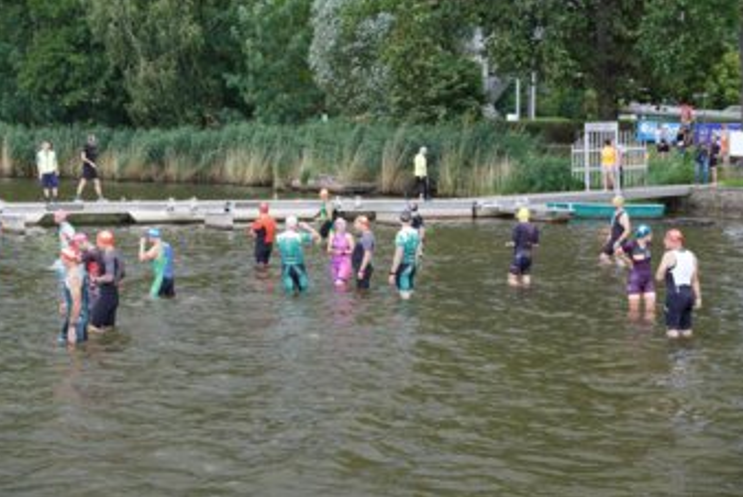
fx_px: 1467
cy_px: 206
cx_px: 352
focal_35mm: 71
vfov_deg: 19.2
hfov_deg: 28.4
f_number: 4.5
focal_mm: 40
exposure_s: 1/160
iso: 160
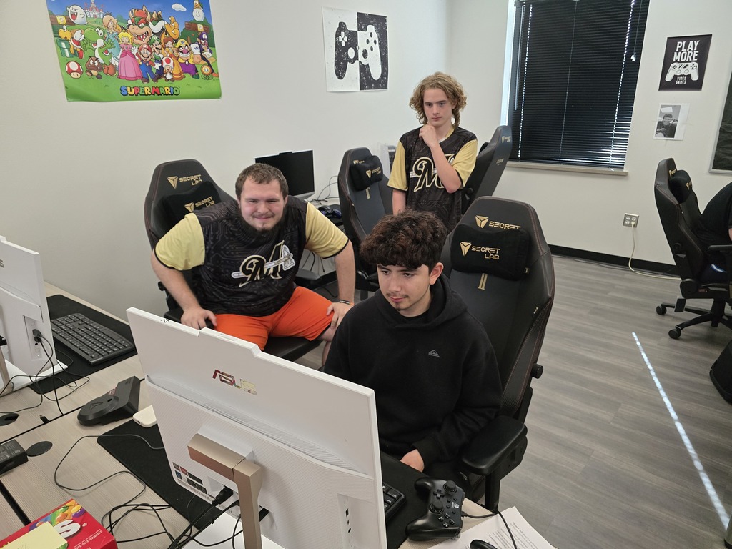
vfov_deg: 58.9
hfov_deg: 73.9
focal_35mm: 23
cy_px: 274
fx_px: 486
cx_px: 366
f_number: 1.7
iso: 1000
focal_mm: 6.3
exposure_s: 1/120
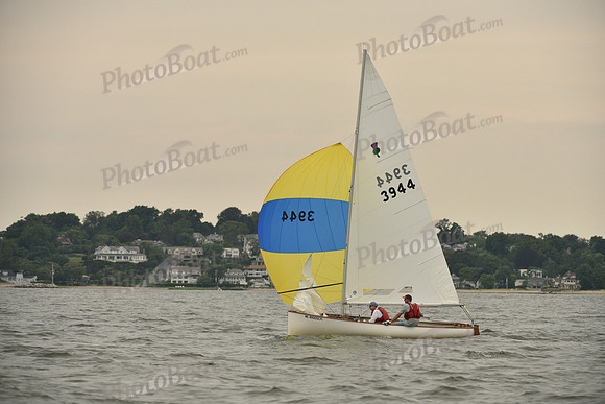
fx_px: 3362
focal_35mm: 200
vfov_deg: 6.9
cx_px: 302
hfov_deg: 10.3
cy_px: 202
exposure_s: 1/1250
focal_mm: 200
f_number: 5.6
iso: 320
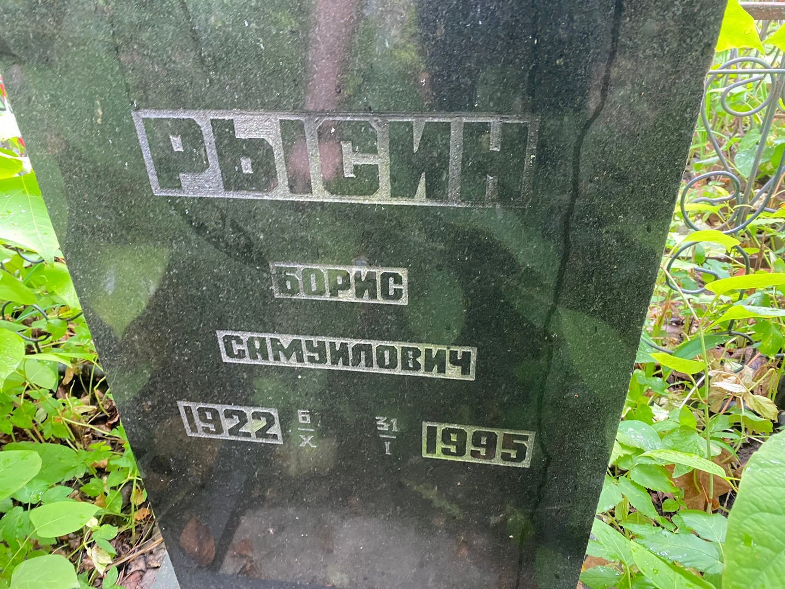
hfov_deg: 67.3
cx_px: 392
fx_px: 590
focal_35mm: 26
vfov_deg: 53.1
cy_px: 294
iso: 400
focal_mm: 4.25
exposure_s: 1/60
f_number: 1.8
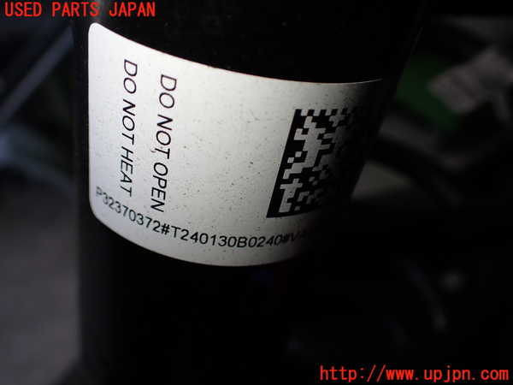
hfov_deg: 60.0
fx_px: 445
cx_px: 256
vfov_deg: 46.8
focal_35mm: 30
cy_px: 192
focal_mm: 5.4
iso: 100
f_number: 2.3
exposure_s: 1/160
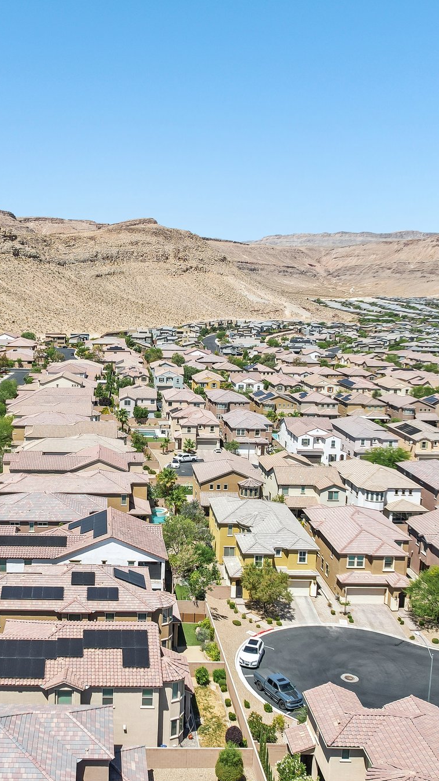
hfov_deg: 32.9
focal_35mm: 35
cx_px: 94
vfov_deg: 56.6
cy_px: 394
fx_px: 724
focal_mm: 8.4
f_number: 2.8
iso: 110
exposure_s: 1/1600
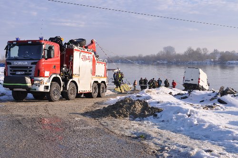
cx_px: 119
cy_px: 79
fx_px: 317
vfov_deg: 28.0
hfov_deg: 41.2
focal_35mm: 48
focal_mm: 32
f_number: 11
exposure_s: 1/250
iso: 200
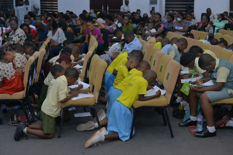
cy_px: 78
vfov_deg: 27.0
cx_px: 116
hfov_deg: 39.6
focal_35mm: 50
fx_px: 324
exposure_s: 1/160
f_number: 5.6
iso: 1000
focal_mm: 50
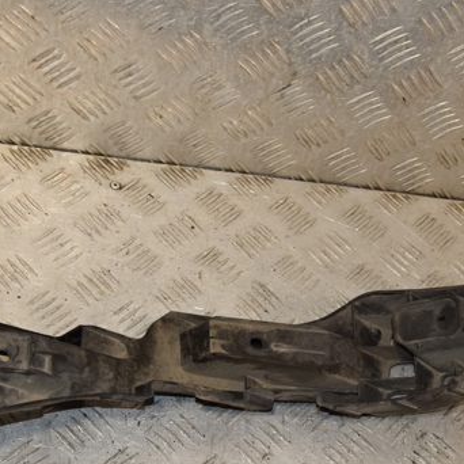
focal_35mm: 62
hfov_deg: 27.7
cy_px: 286
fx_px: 940
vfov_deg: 27.6
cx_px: 206
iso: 800
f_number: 7.1
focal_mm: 26
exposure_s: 1/200
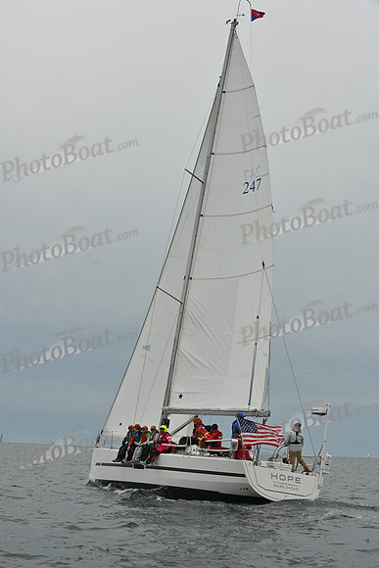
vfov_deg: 28.8
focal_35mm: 70
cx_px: 190
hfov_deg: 19.5
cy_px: 284
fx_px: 1105
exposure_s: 1/1000
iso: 320
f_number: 14
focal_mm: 70
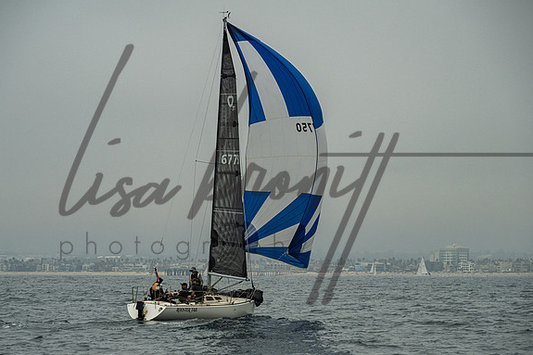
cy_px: 218
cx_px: 255
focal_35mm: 174
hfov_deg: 11.8
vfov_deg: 7.9
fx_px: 2575
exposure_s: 1/4000
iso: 400
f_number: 6.3
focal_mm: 140
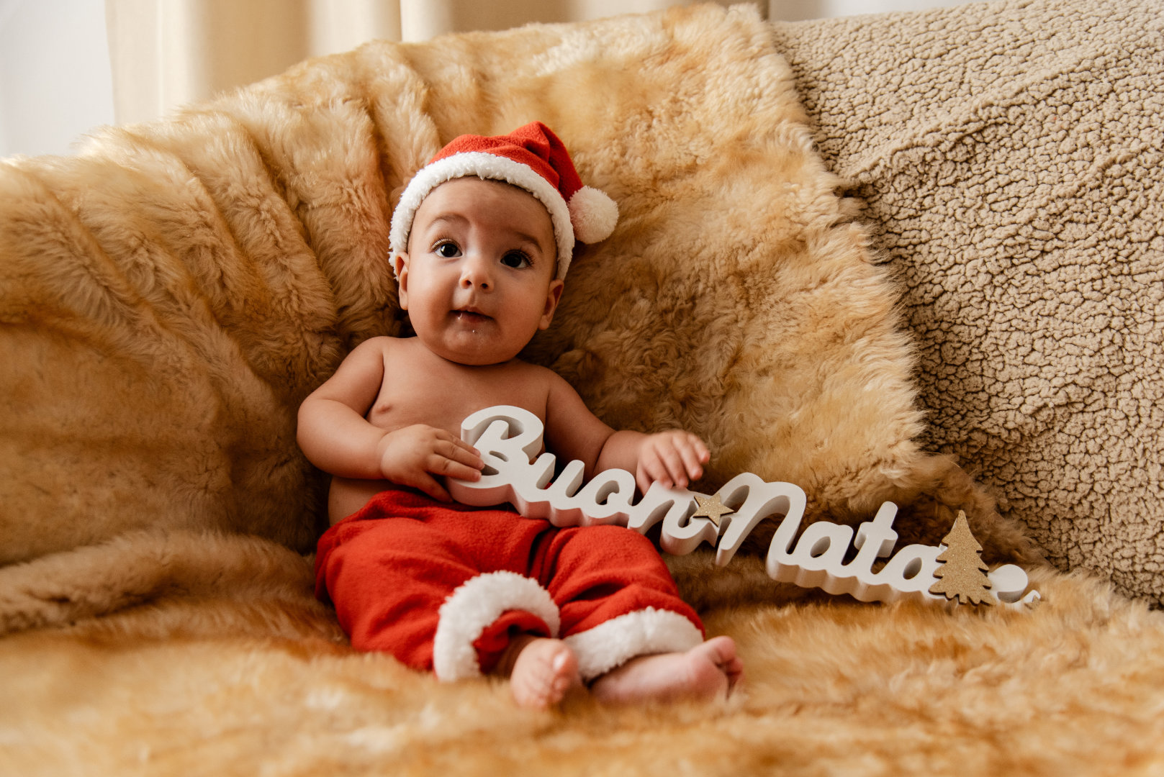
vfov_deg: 35.1
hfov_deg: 50.7
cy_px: 388
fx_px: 1229
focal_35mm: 38
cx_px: 582
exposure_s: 1/100
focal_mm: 38
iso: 400
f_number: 4
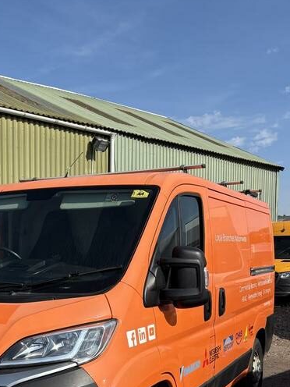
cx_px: 53
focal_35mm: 47
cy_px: 265
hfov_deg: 30.1
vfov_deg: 39.8
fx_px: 525
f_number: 1.6
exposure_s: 1/4329
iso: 50
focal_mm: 5.96
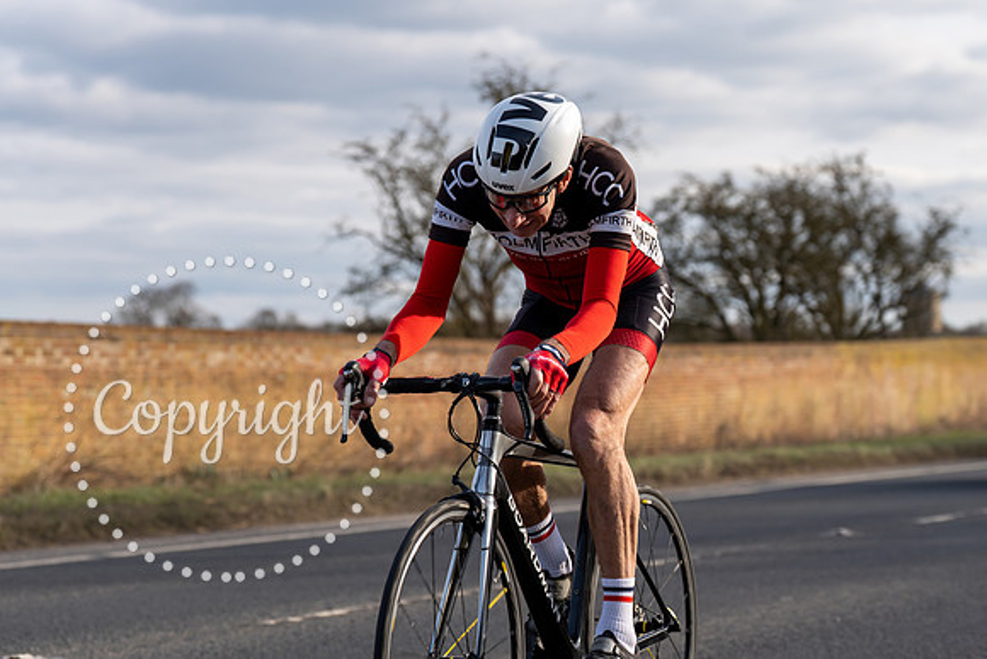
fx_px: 2646
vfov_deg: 14.2
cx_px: 574
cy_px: 276
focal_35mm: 97
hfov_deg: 21.1
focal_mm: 83
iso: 100
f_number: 4
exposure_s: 1/800
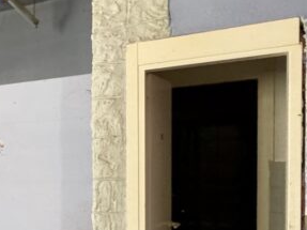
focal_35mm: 50
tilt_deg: -2.2
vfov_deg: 28.6
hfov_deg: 25.7
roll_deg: +2.2
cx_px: -179
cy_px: 178
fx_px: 443
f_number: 2.2
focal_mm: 2.22
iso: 800
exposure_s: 1/60
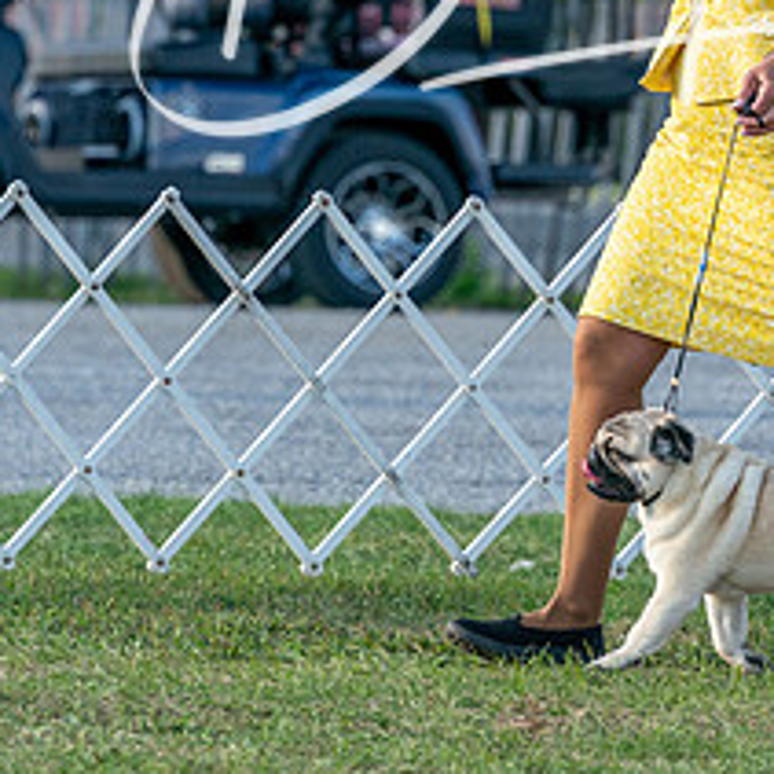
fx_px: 14141
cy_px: 152
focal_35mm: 559
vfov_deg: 3.1
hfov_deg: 3.1
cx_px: 700
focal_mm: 200
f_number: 5
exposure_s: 1/2000
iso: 1250
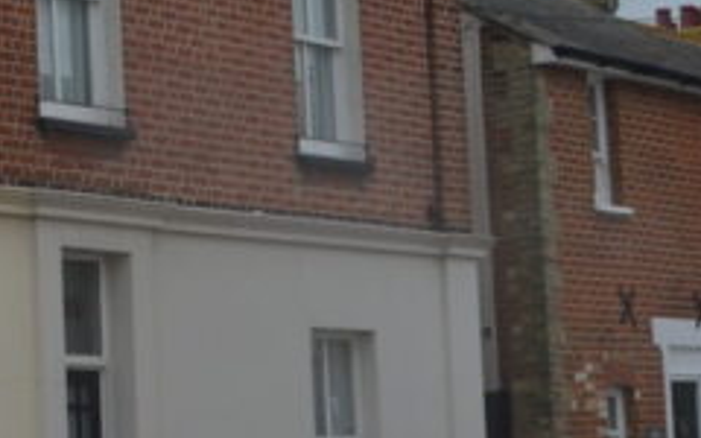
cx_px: -456
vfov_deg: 8.4
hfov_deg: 12.5
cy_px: 55
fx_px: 2980
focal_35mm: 156
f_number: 8
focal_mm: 24
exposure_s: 1/250
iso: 125
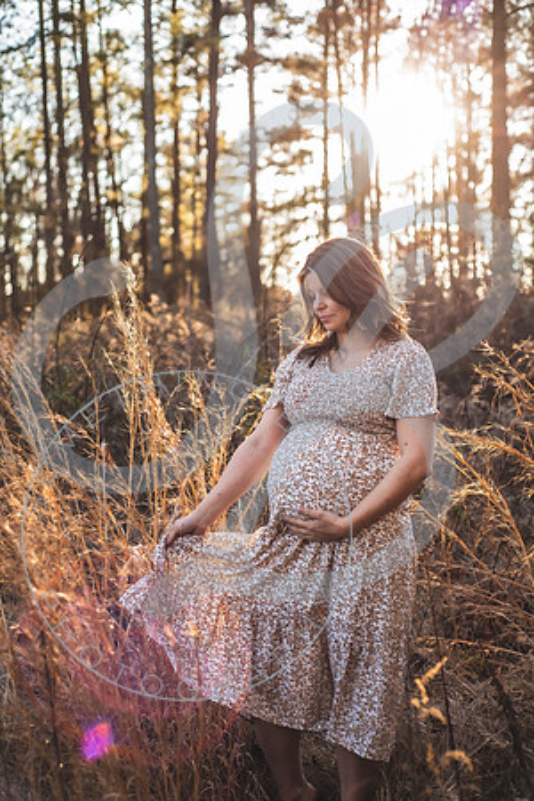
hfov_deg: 27.0
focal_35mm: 50
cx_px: 267
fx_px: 1112
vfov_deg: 39.6
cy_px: 400
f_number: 2.8
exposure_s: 1/400
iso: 320
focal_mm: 50
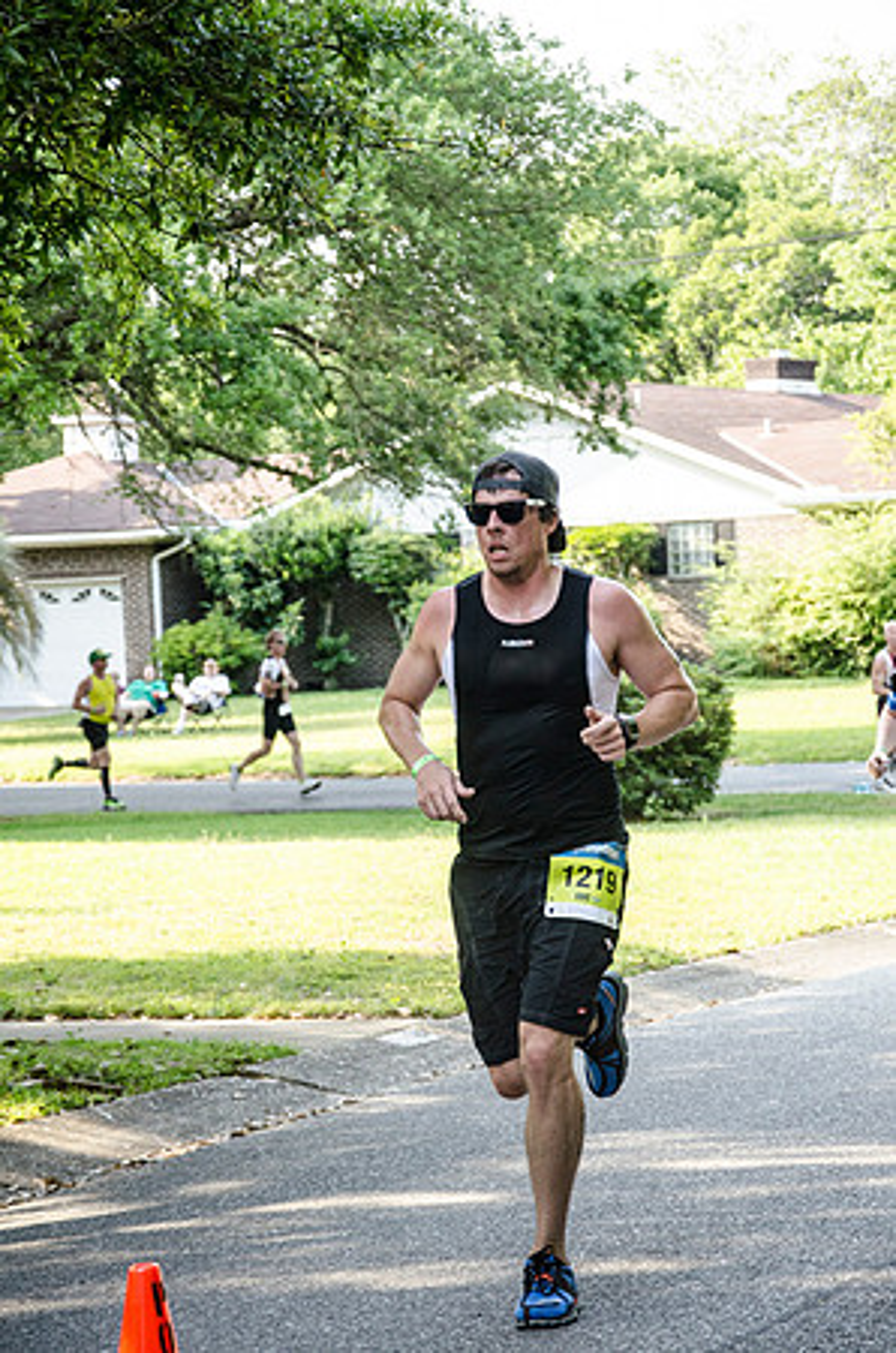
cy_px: 676
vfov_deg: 16.1
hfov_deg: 10.7
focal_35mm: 128
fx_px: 4782
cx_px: 448
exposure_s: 1/640
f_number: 5.6
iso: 800
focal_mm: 85
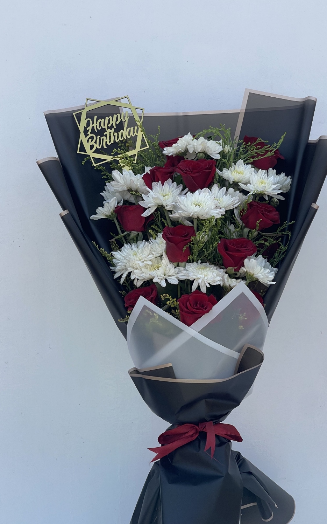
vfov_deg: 30.2
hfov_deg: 19.1
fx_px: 970
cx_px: 185
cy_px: 262
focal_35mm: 68
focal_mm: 7.5
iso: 20
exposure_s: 1/608
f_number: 2.2
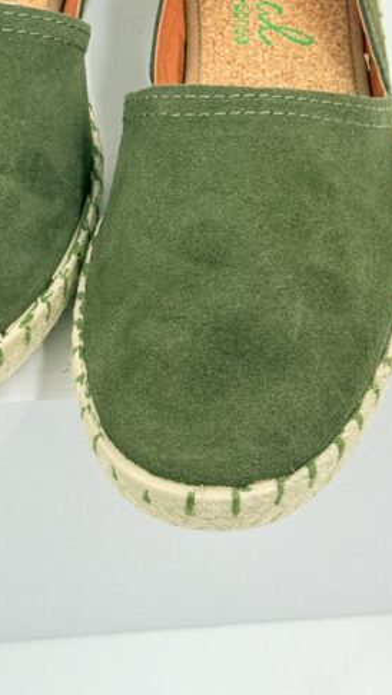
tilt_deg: -47.4
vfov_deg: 24.4
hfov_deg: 14.1
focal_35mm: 86
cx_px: 129
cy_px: 149
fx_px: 1586
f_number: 1.78
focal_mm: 6.76
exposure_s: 1/740
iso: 80
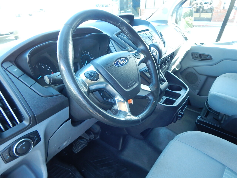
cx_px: 118
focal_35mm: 22
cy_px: 89
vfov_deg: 61.1
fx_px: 151
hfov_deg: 76.4
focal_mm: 4
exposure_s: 1/40
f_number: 3
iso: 125
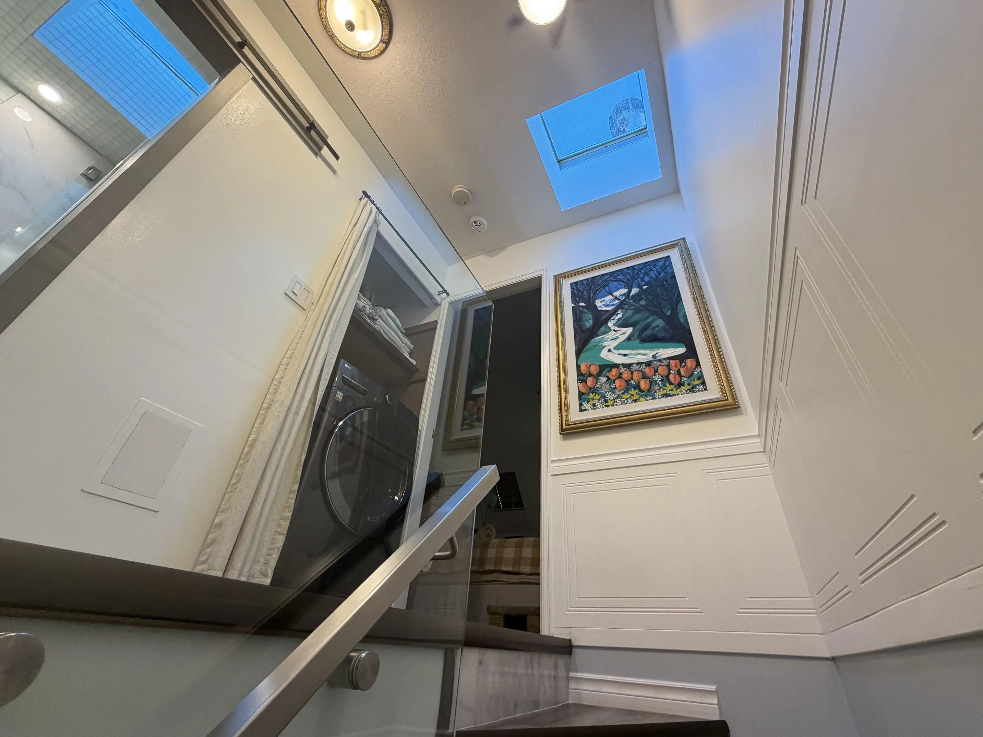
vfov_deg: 81.7
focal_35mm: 15
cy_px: 350
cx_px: 511
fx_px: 426
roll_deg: -3.9
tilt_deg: +36.1
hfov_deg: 98.1
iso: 200
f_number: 2.2
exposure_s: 1/60
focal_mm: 2.22
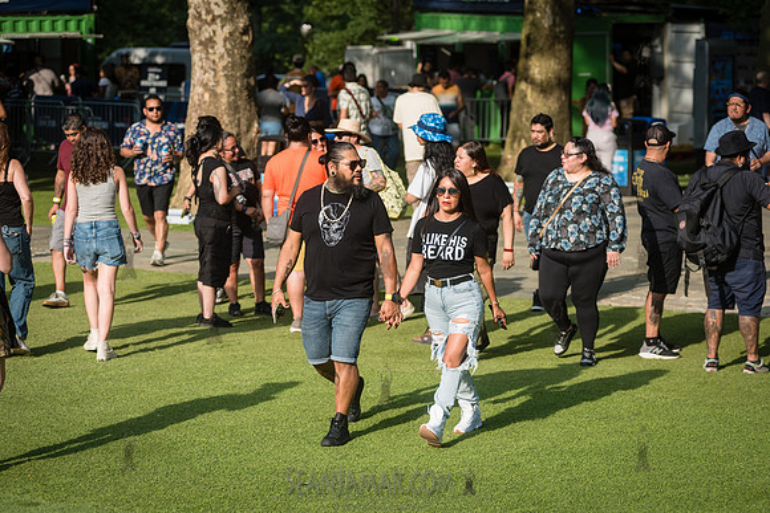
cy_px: 256
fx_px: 2396
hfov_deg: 18.3
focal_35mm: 112
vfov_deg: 12.2
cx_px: 385
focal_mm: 112
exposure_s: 1/2500
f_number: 4
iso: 400
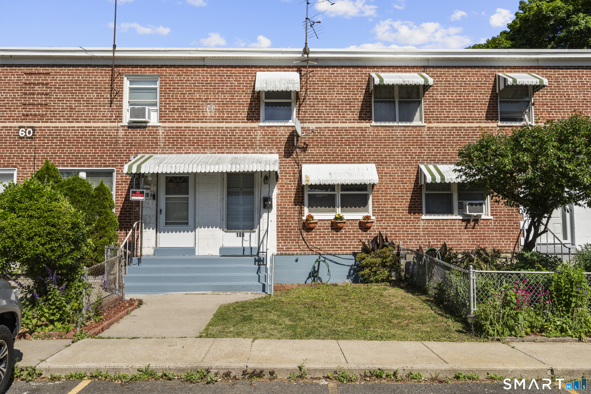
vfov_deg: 43.6
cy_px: 197
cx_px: 296
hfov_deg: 61.9
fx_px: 492
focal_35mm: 30
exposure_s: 1/80
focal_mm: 30
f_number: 9
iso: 200
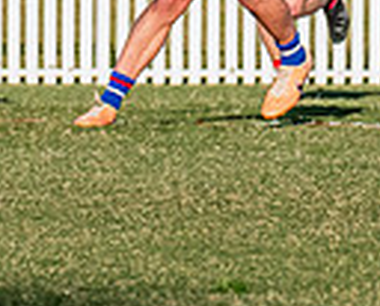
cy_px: -70
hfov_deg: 1.1
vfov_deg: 0.9
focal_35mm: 1715
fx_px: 19332
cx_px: -481
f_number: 10
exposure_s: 1/1600
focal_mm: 250
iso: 800
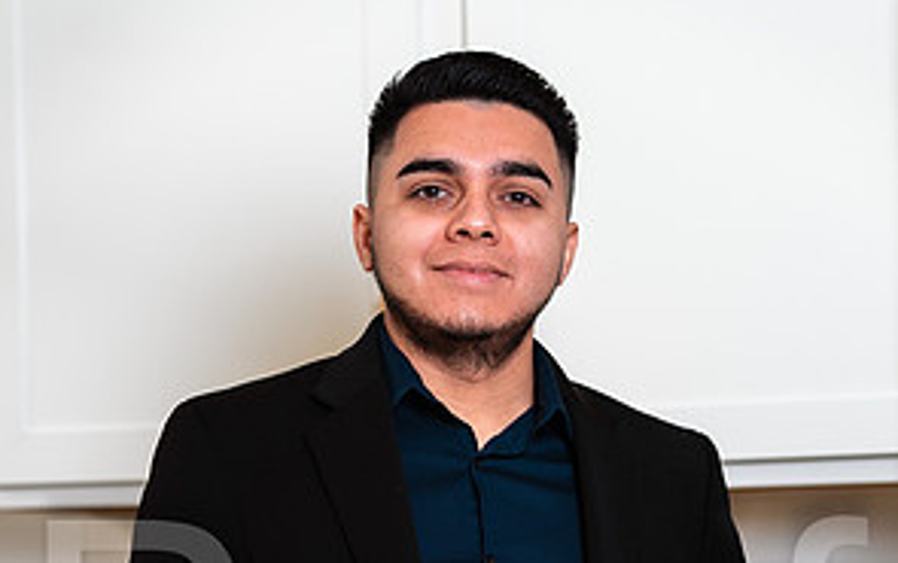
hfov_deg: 15.8
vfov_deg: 9.8
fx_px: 3234
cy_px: 651
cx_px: 444
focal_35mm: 132
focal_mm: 85
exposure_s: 1/160
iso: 50
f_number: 2.8
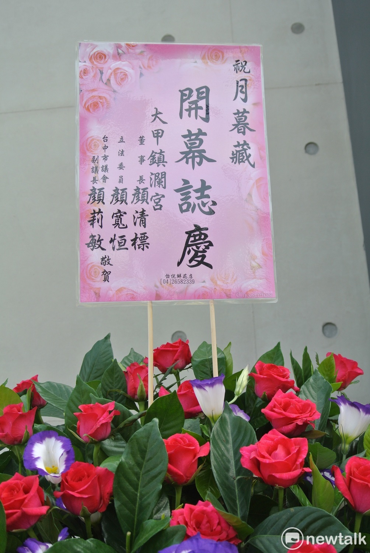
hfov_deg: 34.3
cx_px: 185
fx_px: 599
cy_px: 276
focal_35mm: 39
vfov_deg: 49.5
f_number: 4
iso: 100
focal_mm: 14.5
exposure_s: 1/200
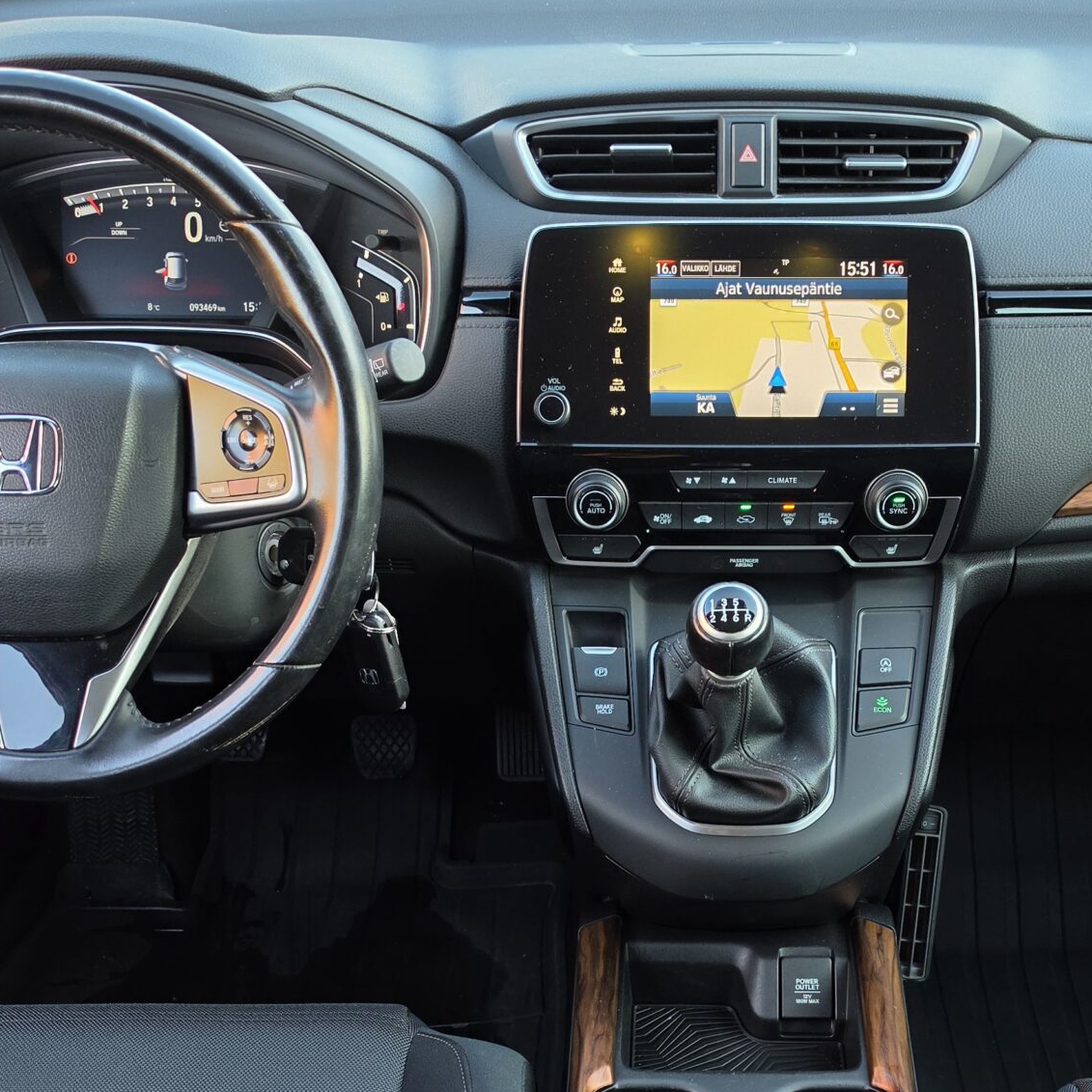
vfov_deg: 35.8
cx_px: 670
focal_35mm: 46
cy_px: 838
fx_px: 1642
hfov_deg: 36.6
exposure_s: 1/180
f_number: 1.4
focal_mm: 6.5
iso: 100
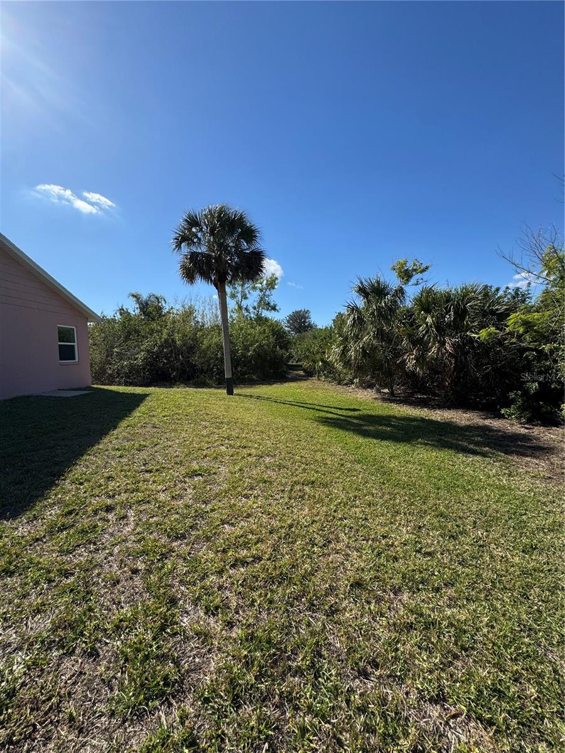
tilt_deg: -4.4
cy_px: 376
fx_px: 305
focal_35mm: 14
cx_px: 282
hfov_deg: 85.7
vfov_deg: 102.1
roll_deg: +1.3
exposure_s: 1/1927
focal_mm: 2.22
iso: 50
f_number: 2.2
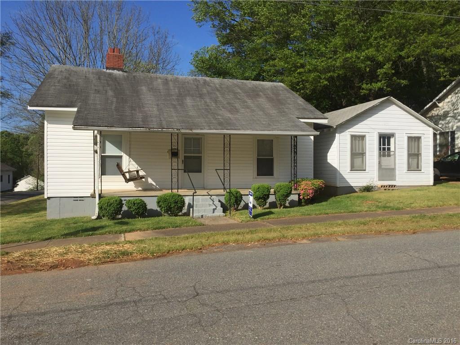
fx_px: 385
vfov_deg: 48.2
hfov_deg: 61.7
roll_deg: -2.0
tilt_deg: +1.6
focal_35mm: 29
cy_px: 172
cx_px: 230
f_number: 2.2
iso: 32
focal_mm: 4.15
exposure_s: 1/2825
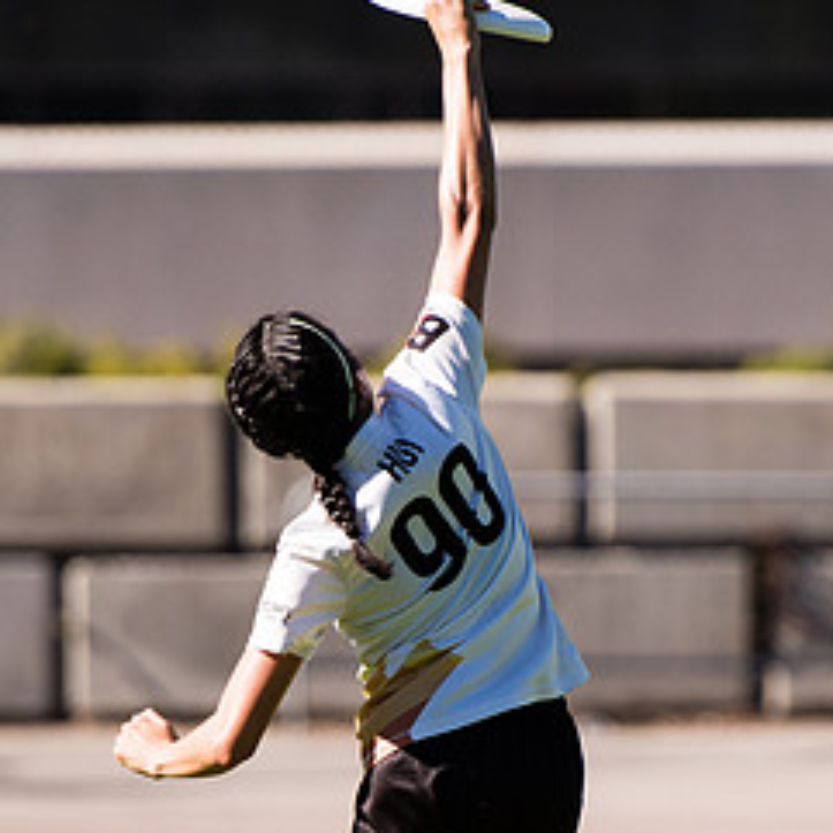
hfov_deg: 2.1
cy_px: 719
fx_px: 22434
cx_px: 515
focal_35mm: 824
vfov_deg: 2.1
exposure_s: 1/2000
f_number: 2.8
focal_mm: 200
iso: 100
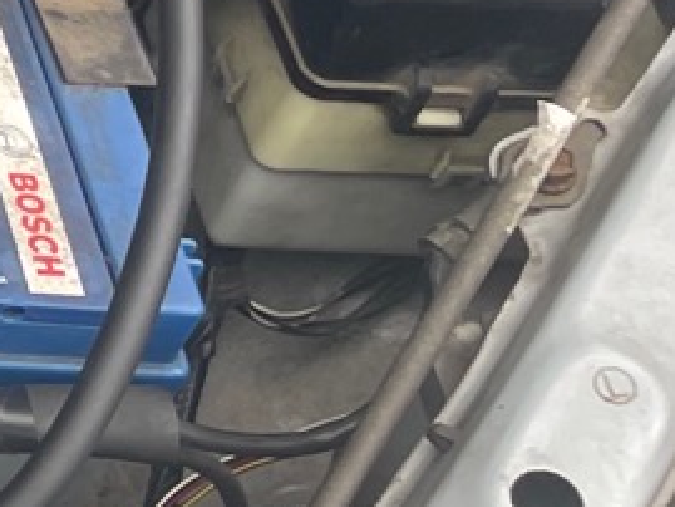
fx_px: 3394
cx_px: -1548
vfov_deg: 8.3
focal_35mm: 174
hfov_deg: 8.7
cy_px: -271
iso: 32
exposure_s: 1/121
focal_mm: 4.2
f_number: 1.6
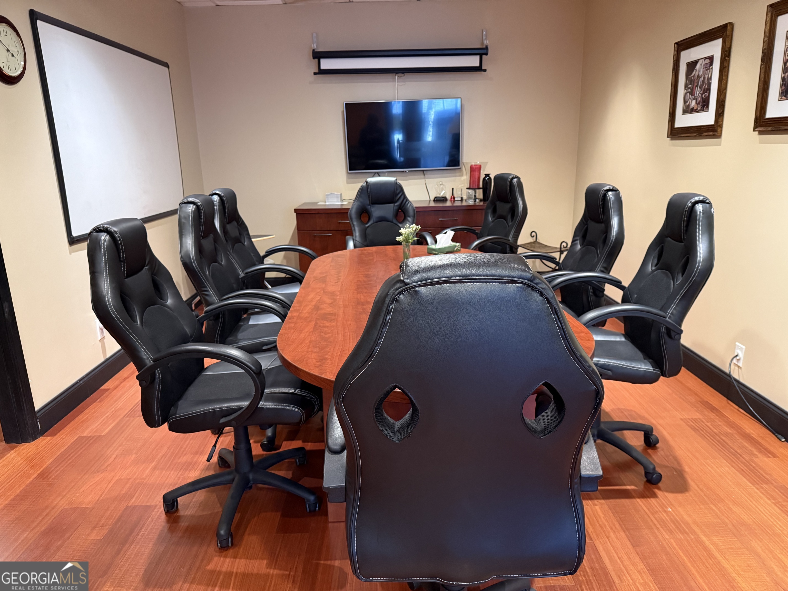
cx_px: 394
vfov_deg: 56.8
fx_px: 546
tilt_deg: -15.5
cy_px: 296
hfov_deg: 71.6
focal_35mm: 24
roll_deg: +1.5
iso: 800
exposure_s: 1/40
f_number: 1.78
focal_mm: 6.76
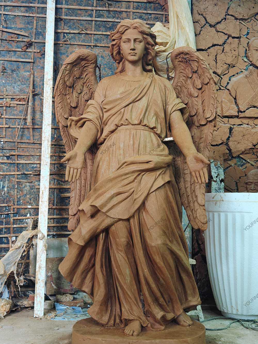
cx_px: 129
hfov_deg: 30.9
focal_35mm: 47
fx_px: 467
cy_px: 172
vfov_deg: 40.4
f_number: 1.8
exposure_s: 1/50
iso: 1250
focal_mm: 8.67
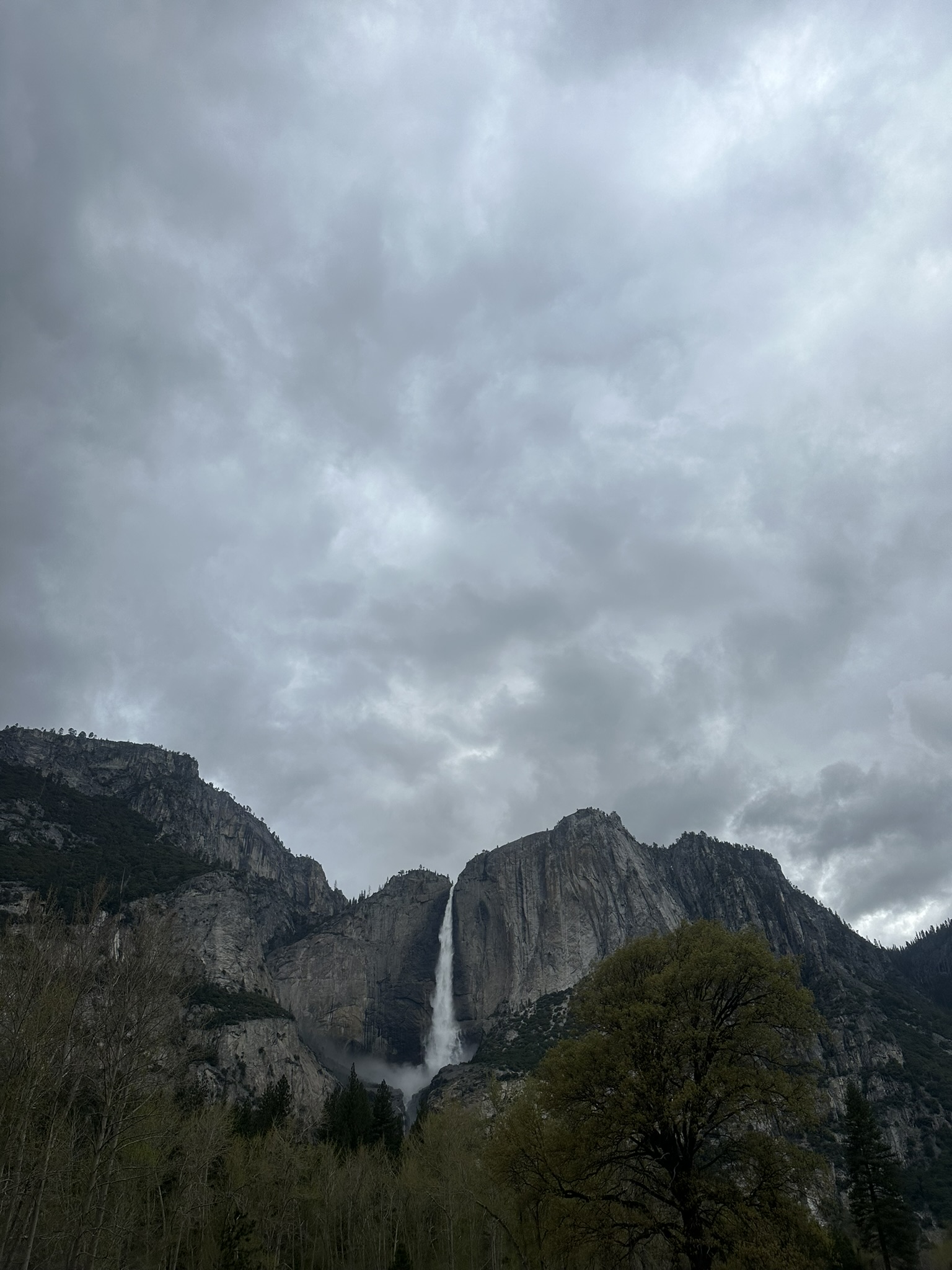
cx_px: 476
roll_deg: +0.8
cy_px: 635
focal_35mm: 24
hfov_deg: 56.8
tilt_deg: +36.7
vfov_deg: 71.6
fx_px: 880
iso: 80
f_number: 1.78
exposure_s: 1/2882
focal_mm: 6.86
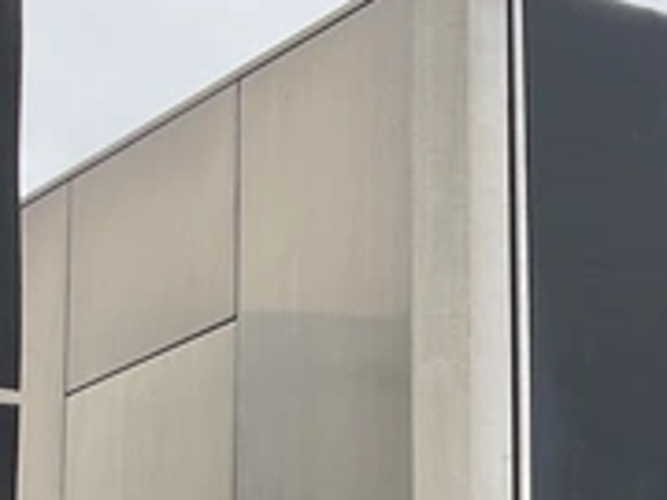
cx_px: 1234
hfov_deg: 14.2
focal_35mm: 121
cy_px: 624
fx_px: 2331
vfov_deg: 11.9
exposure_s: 1/883
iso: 25
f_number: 1.8
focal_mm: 3
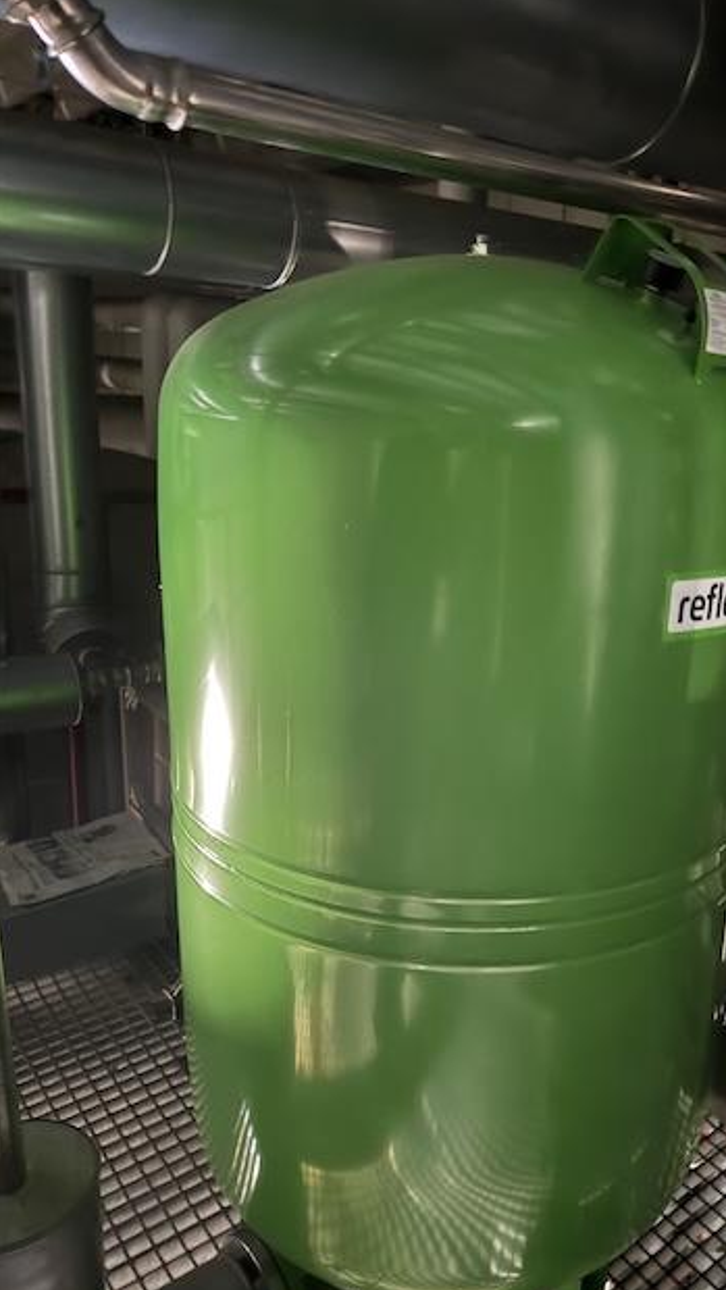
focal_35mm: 27
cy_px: 653
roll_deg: -4.7
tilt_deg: -16.0
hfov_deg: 42.2
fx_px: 924
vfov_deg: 69.8
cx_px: 495
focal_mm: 6.76
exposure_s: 1/2
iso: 2000
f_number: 1.78
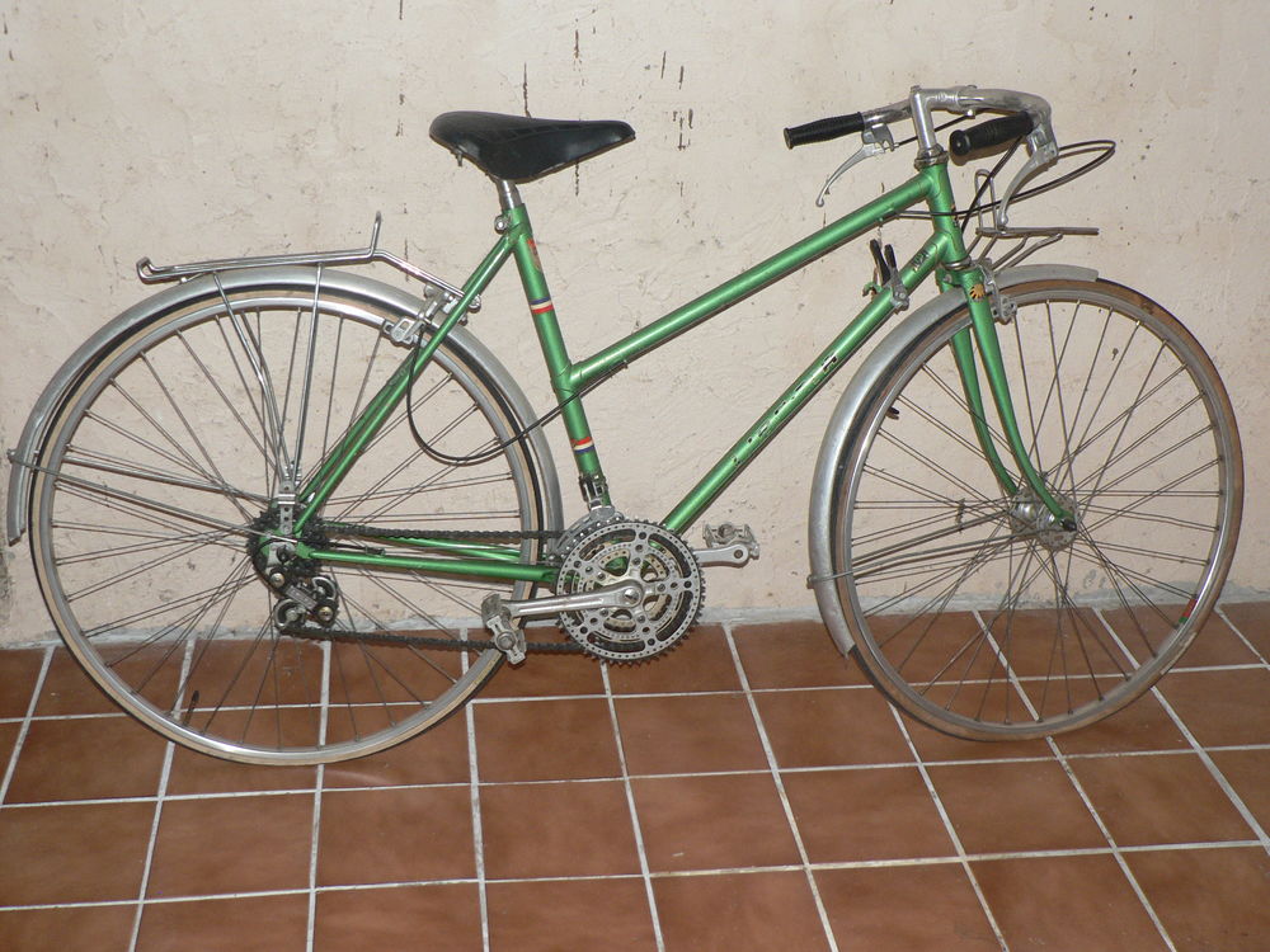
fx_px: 1614
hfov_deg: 42.9
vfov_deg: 32.9
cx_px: 635
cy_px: 476
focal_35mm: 44
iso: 150
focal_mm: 7.4
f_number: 2.8
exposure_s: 1/60
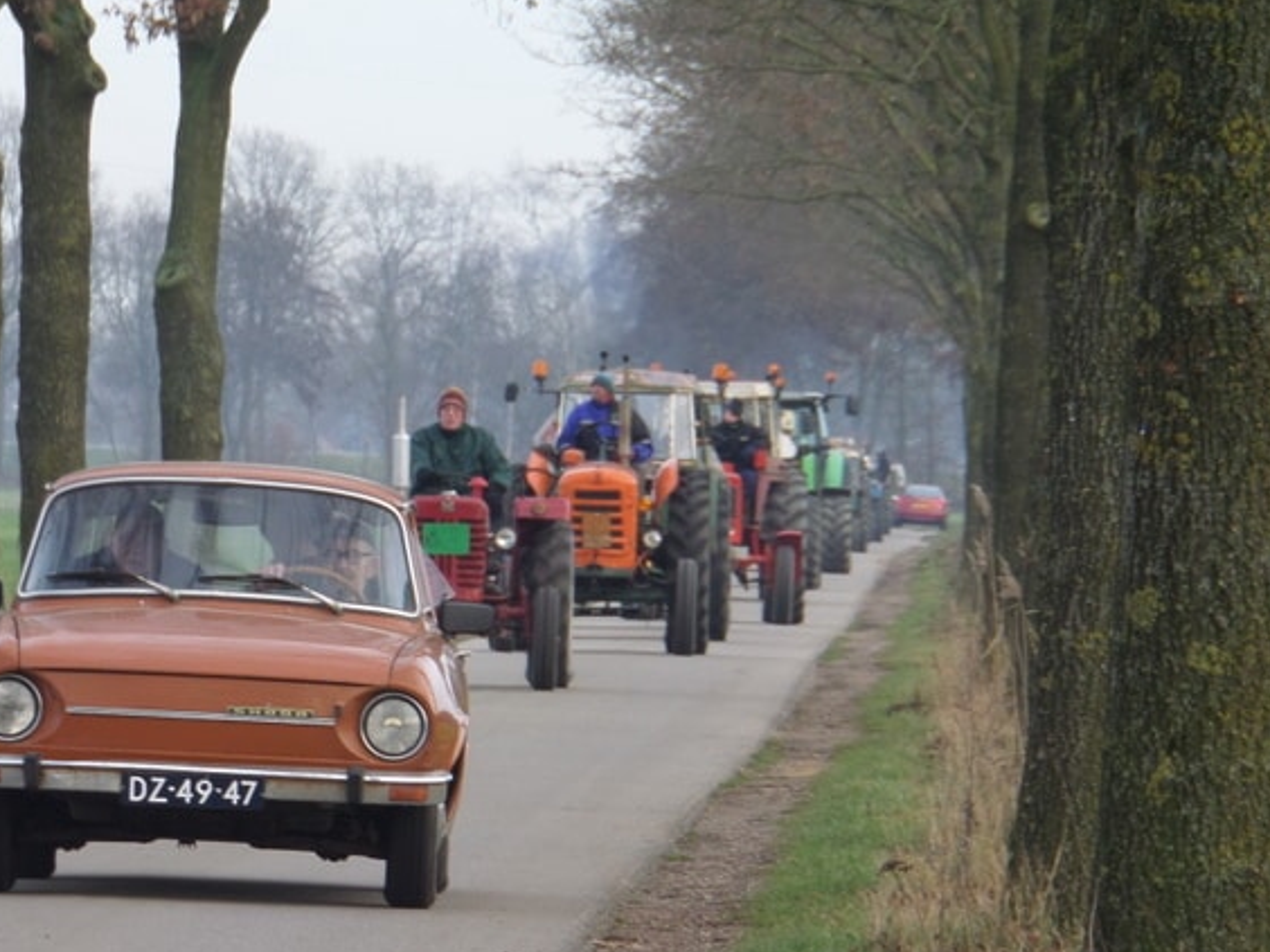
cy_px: 630
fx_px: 20802
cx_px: 381
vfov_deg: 2.6
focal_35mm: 567
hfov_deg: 3.5
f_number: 5.4
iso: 120
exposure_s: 1/90
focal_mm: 65
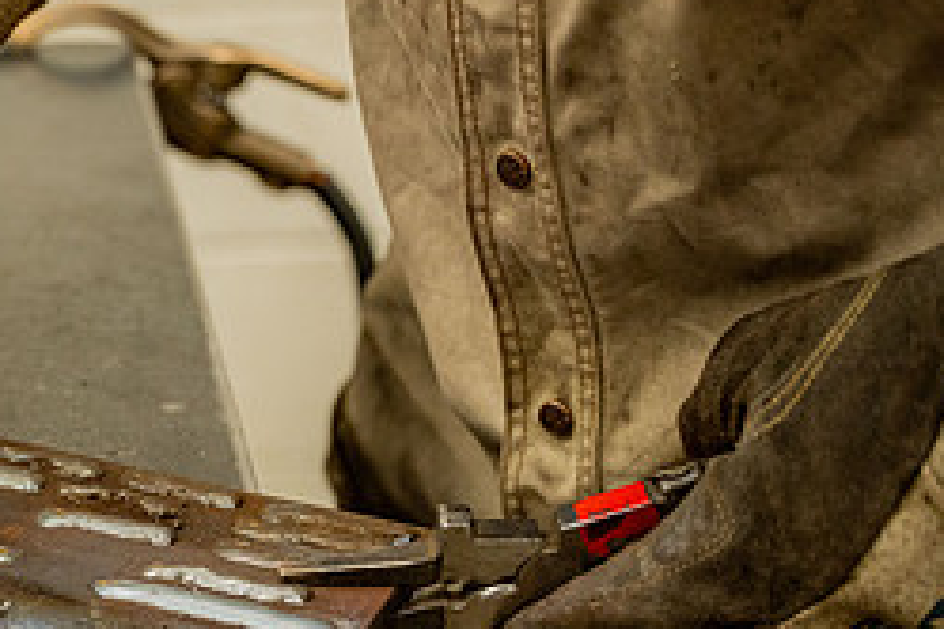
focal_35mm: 93
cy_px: 525
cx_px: -118
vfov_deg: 14.6
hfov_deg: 20.8
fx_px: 2438
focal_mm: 40
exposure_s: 1/250
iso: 640
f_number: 2.8
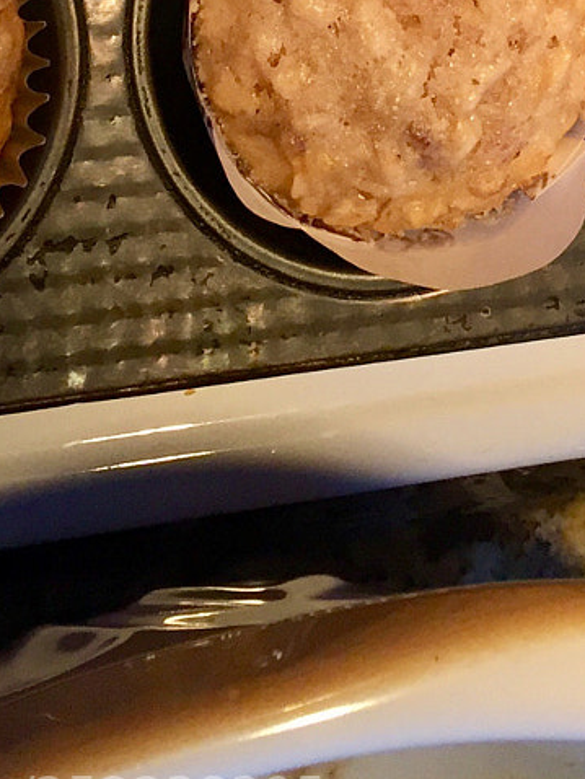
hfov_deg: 15.2
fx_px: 2184
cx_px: 450
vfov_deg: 18.1
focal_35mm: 97
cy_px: -381
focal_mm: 4.15
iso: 80
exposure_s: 1/30
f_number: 2.2
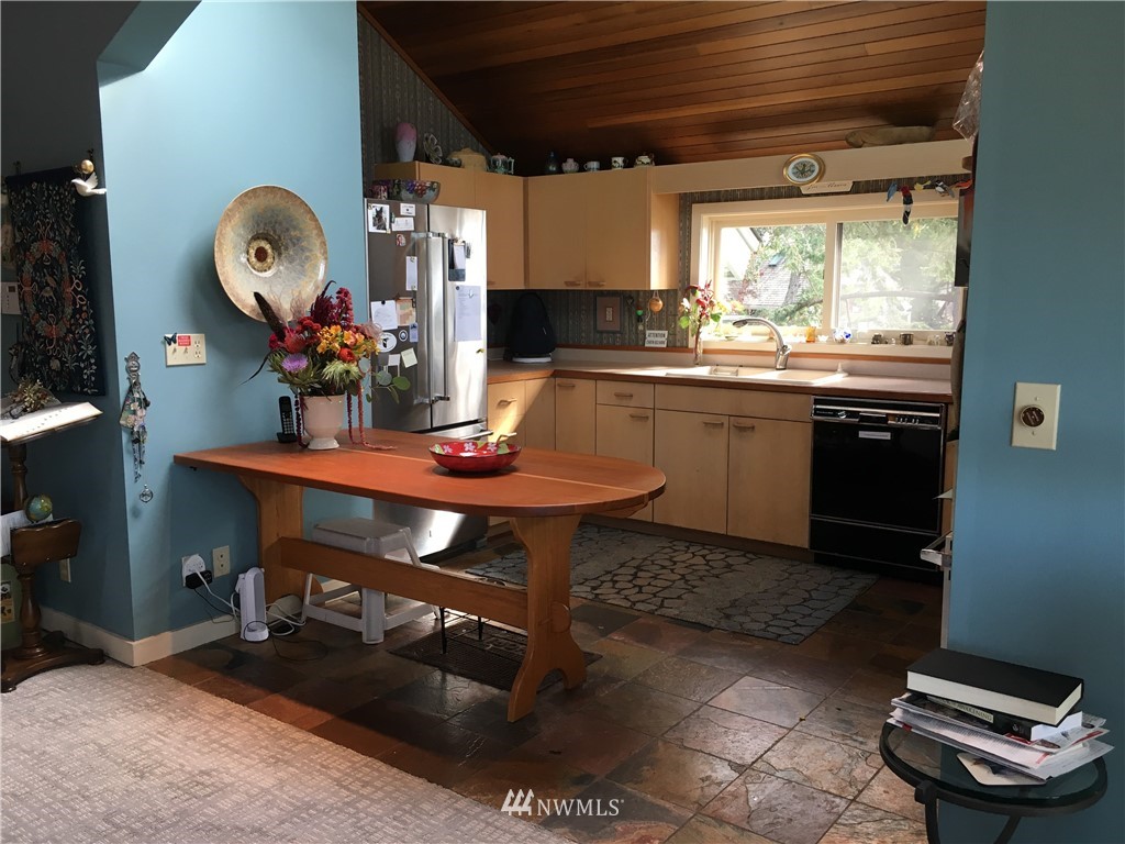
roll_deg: -0.9
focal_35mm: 29
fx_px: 942
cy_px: 422
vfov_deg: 48.2
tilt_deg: -9.3
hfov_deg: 61.7
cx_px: 562
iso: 25
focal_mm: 4.15
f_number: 2.2
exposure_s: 1/30
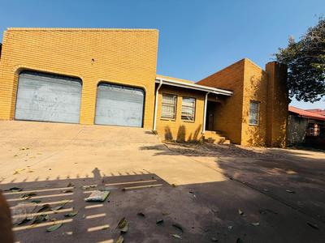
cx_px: 162
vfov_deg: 85.7
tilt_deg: +2.4
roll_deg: -2.9
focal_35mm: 14
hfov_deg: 102.1
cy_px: 122
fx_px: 131
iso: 25
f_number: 2.2
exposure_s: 1/770
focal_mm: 2.22
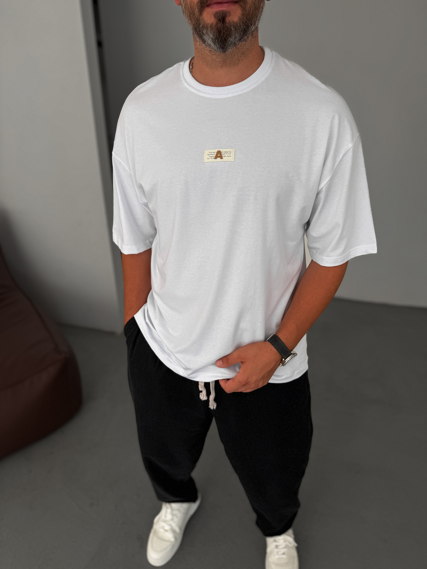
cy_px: 284
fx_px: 395
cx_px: 214
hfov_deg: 56.8
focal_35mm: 24
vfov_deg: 71.6
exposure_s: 1/160
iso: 64
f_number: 1.8
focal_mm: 6.76
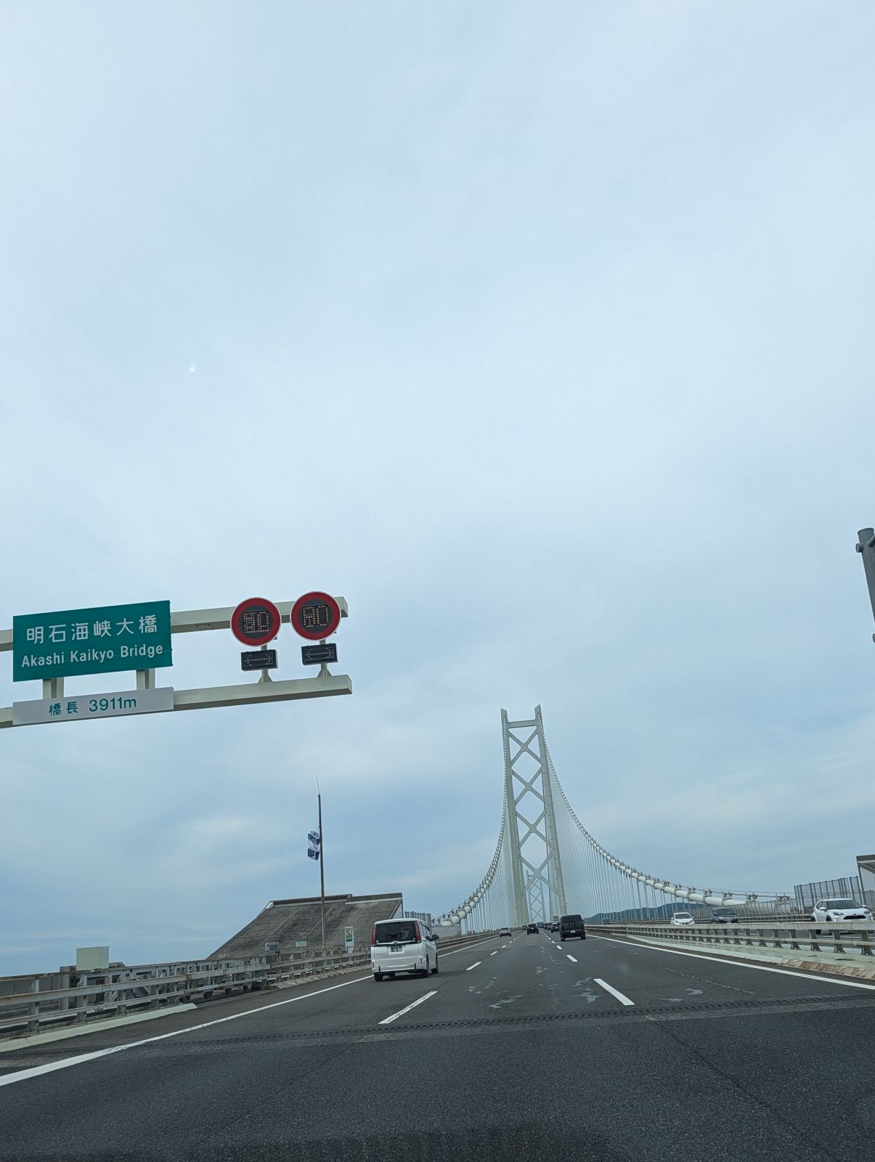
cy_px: 581
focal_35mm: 24
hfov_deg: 56.9
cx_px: 438
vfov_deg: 71.5
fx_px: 807
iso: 34
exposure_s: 1/1488
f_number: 1.68
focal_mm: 6.9
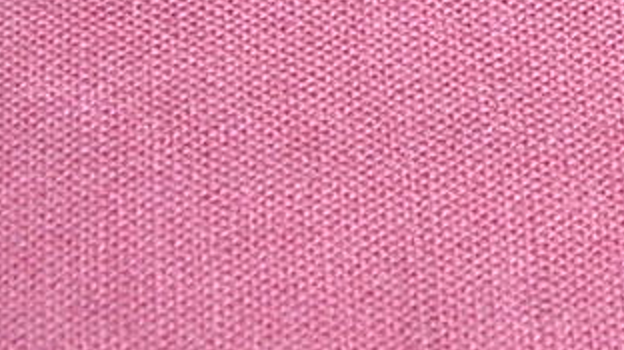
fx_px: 3142
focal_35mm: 190
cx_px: 718
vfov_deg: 6.2
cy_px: -398
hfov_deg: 11.2
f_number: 2.9
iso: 50
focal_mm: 5.7
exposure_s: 1/60.1
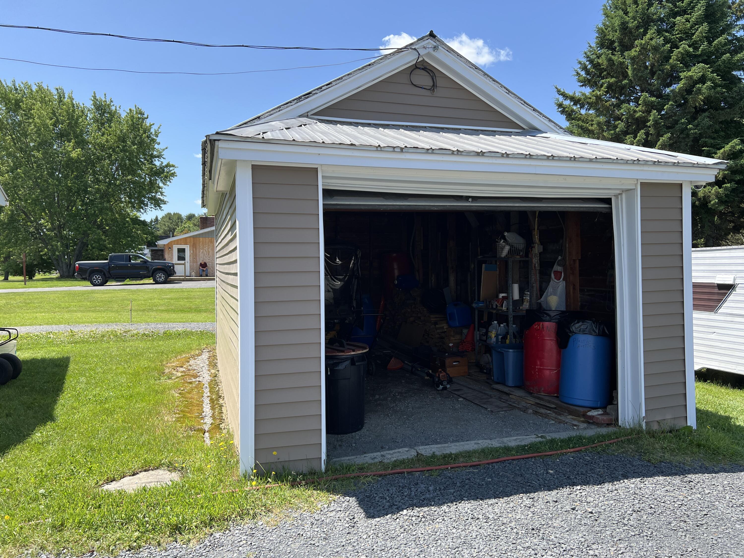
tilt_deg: +1.0
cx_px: 372
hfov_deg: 67.3
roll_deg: +1.0
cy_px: 279
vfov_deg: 53.1
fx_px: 559
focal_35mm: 26
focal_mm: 5.7
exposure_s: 1/1779
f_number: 1.5
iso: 50
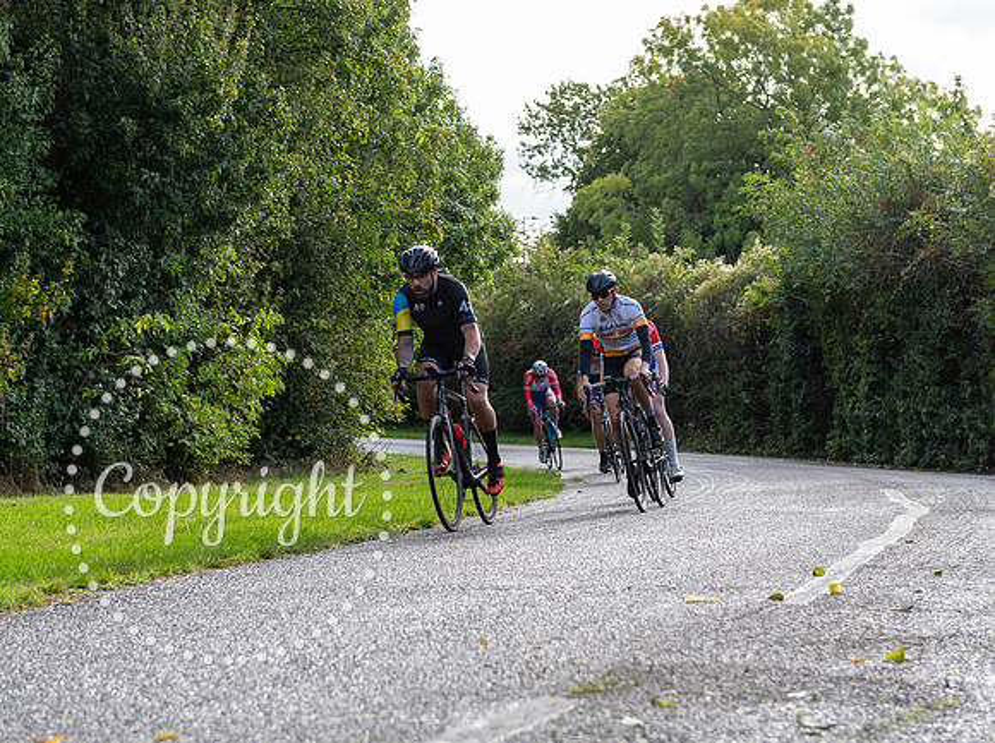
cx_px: 442
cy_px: 344
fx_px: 2404
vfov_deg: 17.6
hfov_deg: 23.4
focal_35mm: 84
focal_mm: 66
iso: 200
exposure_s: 1/500
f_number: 4
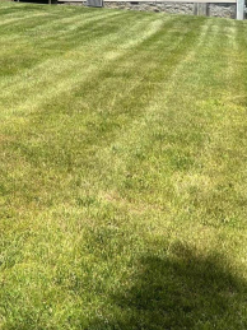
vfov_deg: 27.9
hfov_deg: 20.7
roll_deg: -1.2
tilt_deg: +0.2
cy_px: 31
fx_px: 638
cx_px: -34
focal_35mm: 67
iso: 50
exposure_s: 1/4630
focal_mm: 5.7
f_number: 1.5
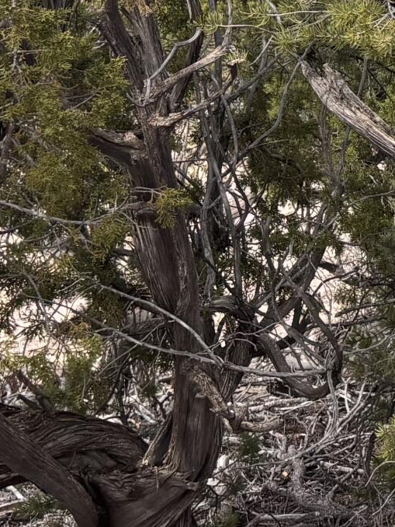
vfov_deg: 16.5
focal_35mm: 115
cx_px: 958
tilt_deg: -2.9
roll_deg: +0.3
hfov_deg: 10.9
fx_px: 1749
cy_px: -84
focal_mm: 5.96
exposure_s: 1/1616
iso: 50
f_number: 1.6
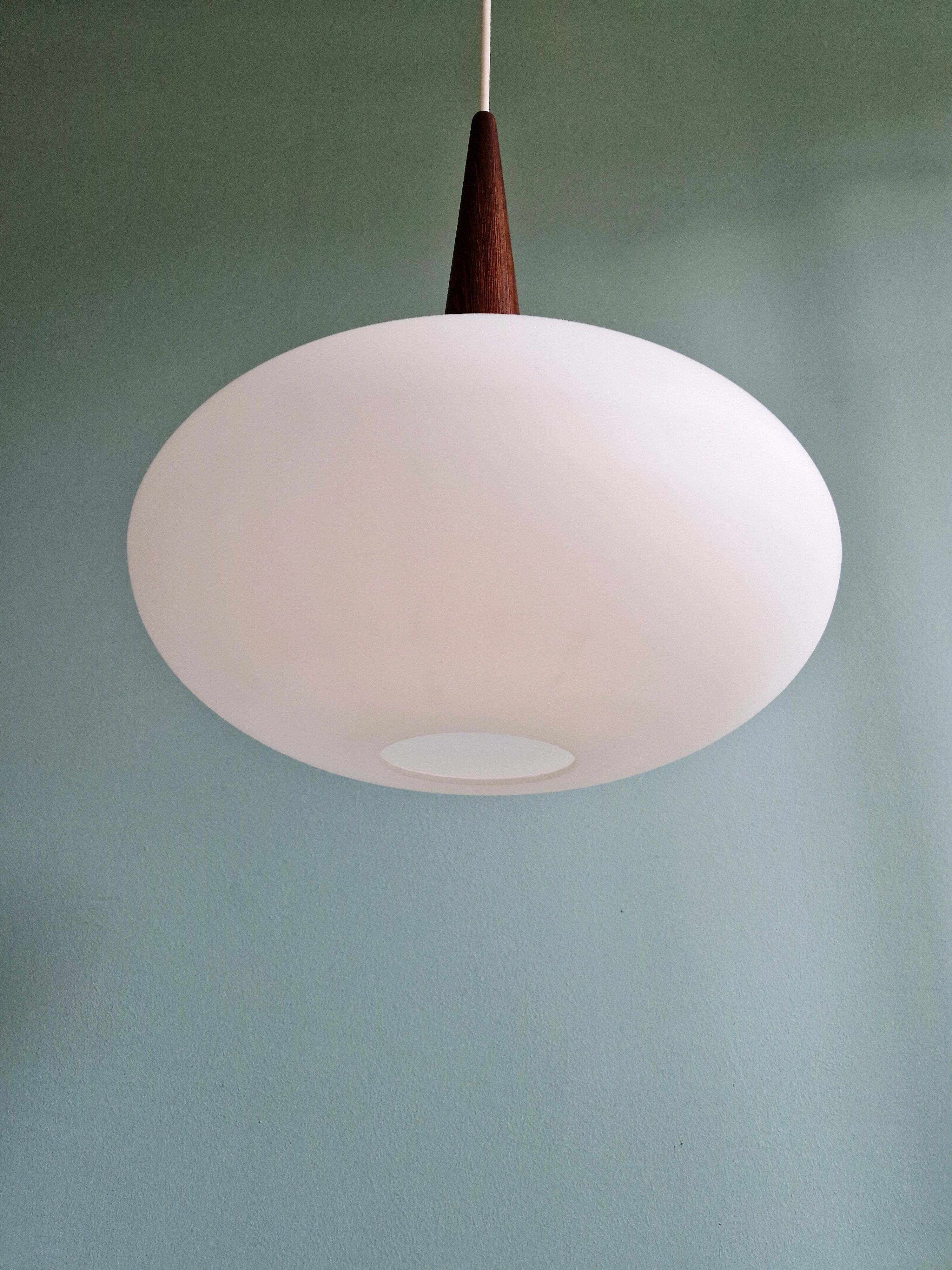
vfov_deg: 73.9
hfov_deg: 58.9
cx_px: 476
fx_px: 843
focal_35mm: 23
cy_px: 635
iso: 250
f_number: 1.8
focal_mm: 5.4
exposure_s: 1/100
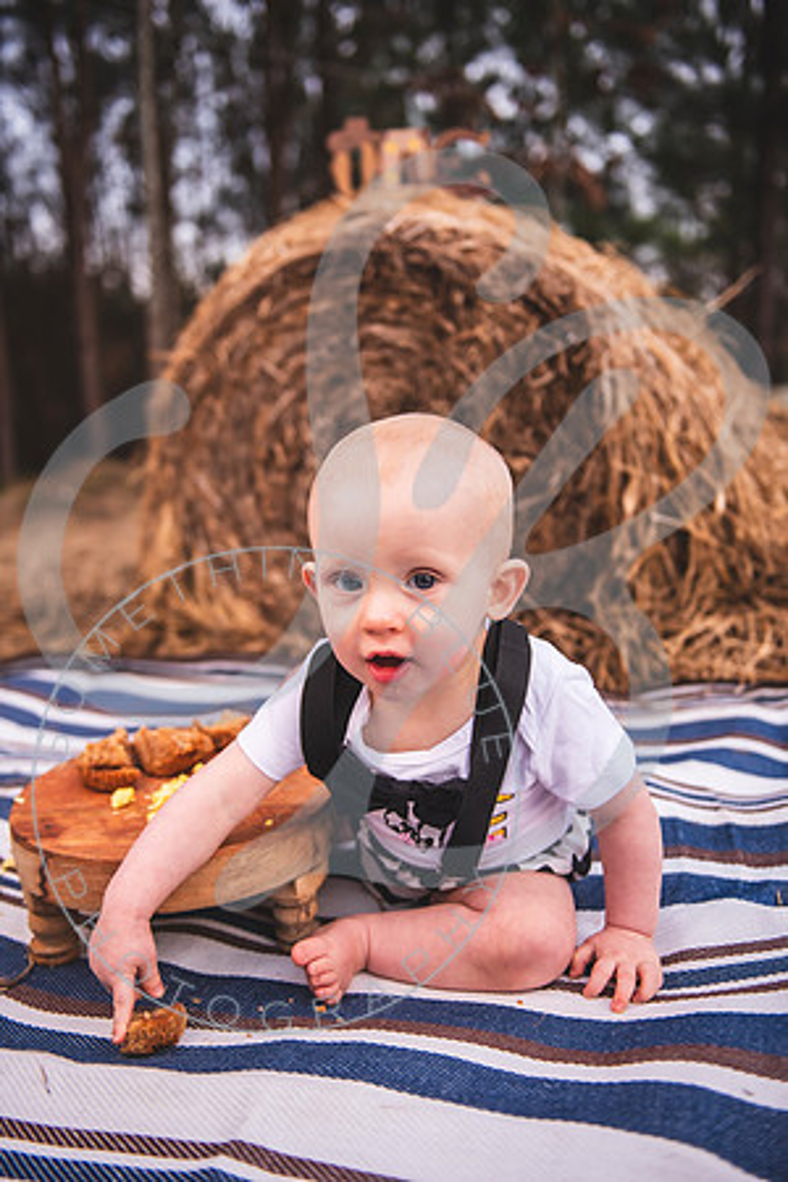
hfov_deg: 37.9
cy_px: 591
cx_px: 394
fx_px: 1149
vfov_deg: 54.4
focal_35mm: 35
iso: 200
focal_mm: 35
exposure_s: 1/320
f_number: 2.8
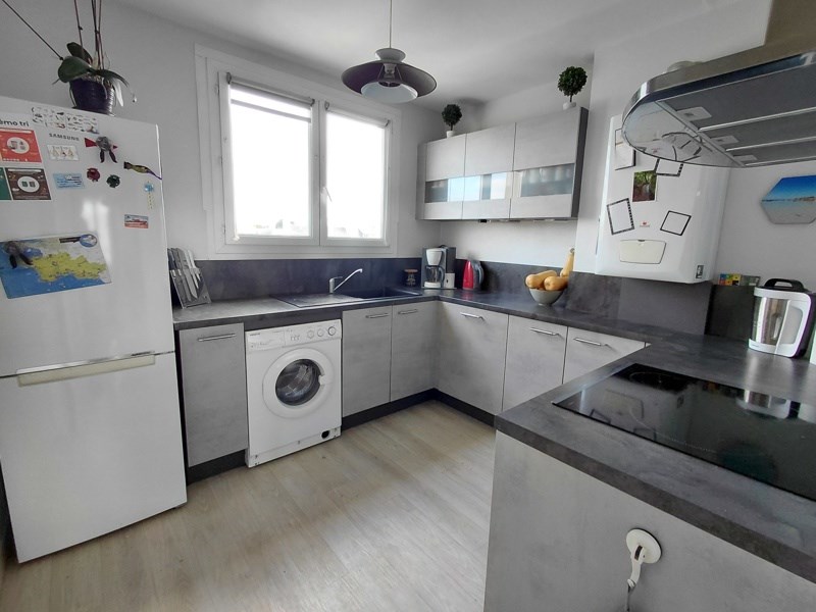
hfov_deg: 94.5
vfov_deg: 78.1
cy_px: 306
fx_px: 377
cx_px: 408
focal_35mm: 16
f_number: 2.2
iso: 125
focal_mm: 1.64
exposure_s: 1/50
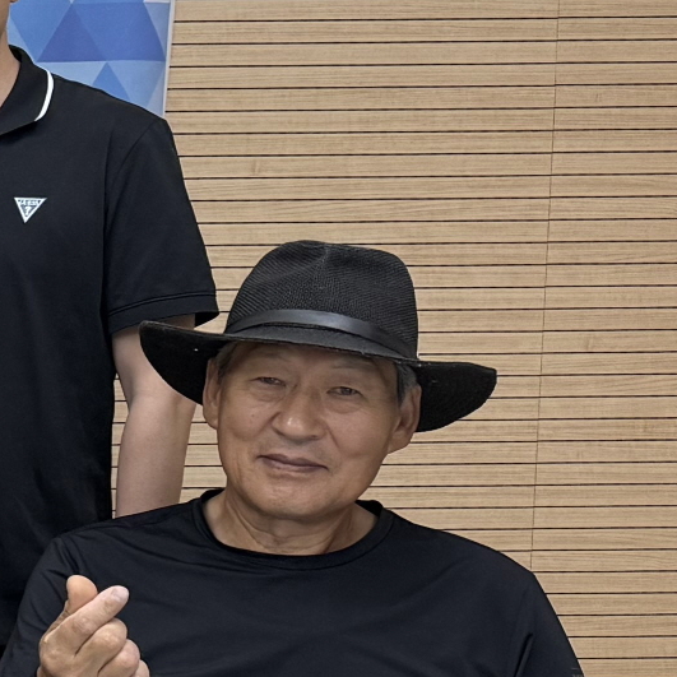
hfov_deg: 12.1
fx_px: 2522
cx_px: -972
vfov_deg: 15.3
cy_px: 416
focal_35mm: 114
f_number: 1.78
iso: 200
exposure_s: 1/144
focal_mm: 6.76
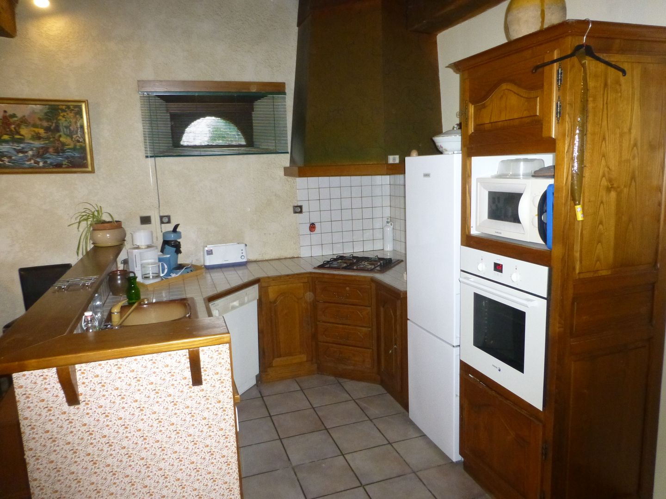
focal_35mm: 25
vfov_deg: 54.9
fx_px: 481
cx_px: 333
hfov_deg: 69.4
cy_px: 250
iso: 640
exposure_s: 1/60
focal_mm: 4.3
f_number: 3.3
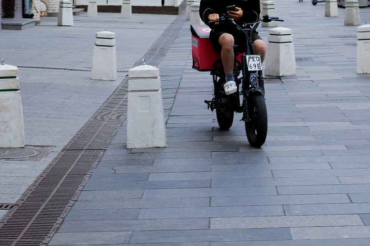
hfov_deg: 19.2
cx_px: 243
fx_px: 1089
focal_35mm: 106
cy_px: 2
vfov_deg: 12.8
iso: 100
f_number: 8
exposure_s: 1/80
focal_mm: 30
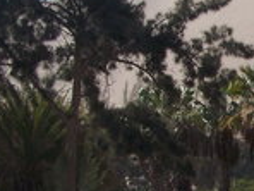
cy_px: 152
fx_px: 991
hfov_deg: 13.9
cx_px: 348
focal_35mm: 135
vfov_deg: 10.9
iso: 80
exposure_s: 1/1000
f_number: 4
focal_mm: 6.3
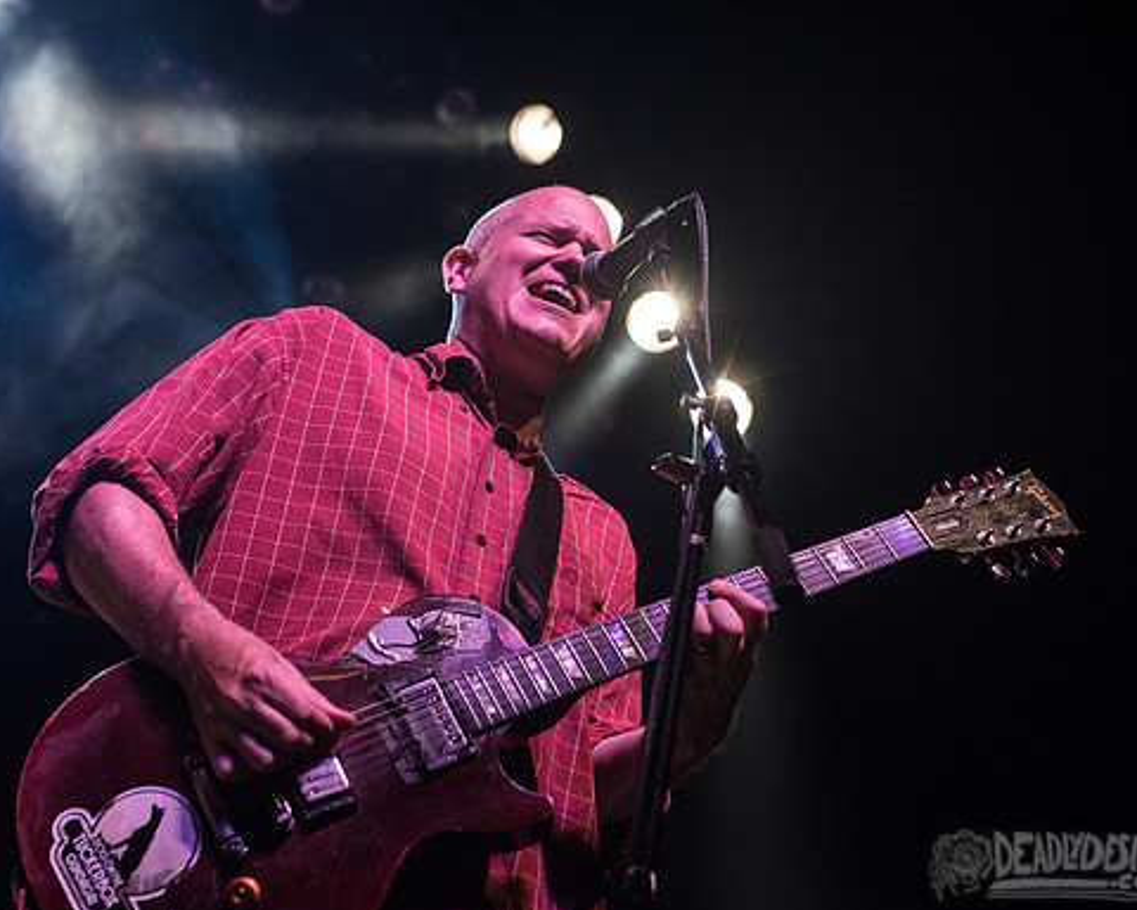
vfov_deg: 25.8
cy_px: 456
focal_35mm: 59
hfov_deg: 31.9
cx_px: 523
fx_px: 1985
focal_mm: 52
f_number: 4
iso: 3200
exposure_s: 1/640
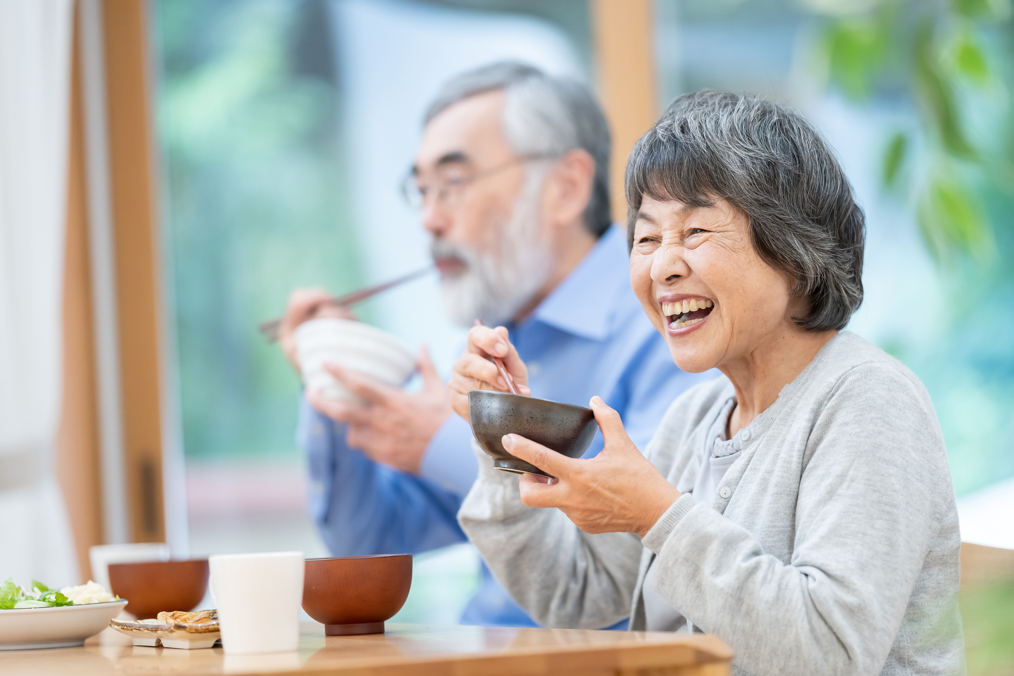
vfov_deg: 10.2
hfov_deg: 15.2
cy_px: 338
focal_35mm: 135
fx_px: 3802
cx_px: 507
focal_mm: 135
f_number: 1.8
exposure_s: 1/400
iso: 1250
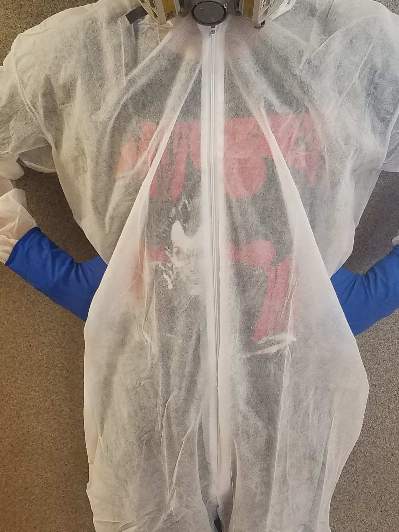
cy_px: 304
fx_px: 799
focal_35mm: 52
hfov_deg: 28.0
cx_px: 220
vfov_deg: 36.7
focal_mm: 4.2
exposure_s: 1/40
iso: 160
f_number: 1.7
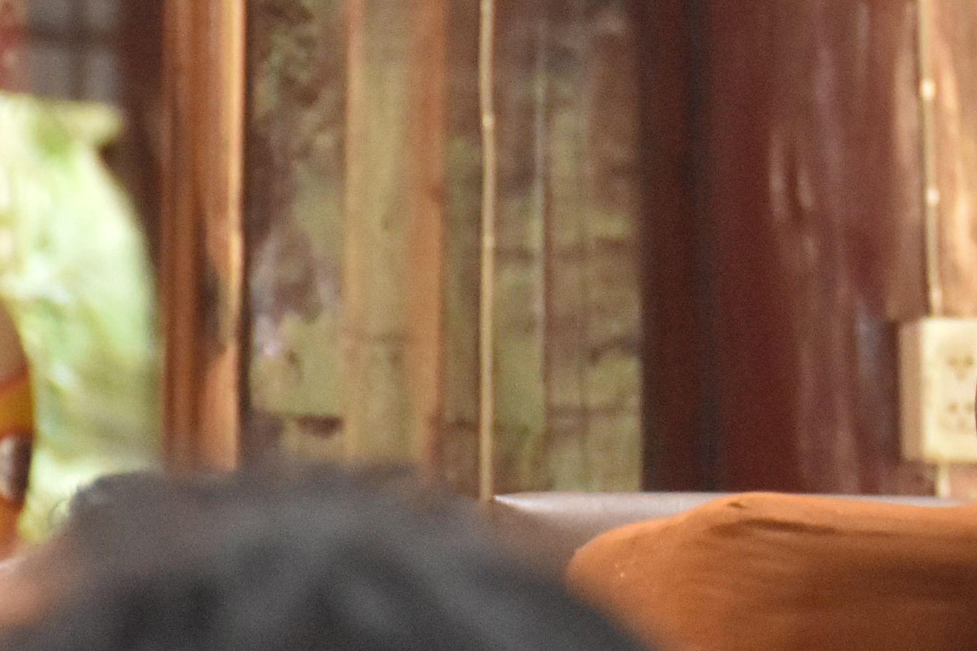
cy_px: 247
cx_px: 1344
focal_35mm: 597
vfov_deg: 2.3
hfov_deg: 3.4
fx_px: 16199
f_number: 5.6
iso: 2500
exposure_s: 1/20
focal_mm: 100
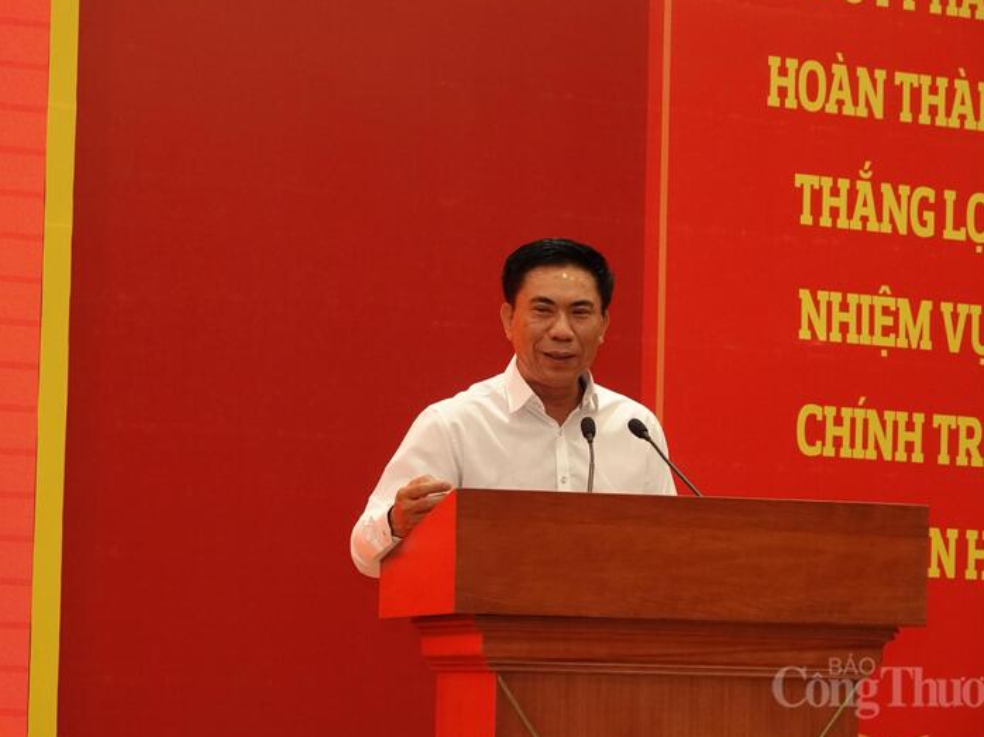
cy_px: 364
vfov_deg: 10.6
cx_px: 498
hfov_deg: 14.1
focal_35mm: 140
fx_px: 3978
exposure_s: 1/125
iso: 2000
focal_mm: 46.41
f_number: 4
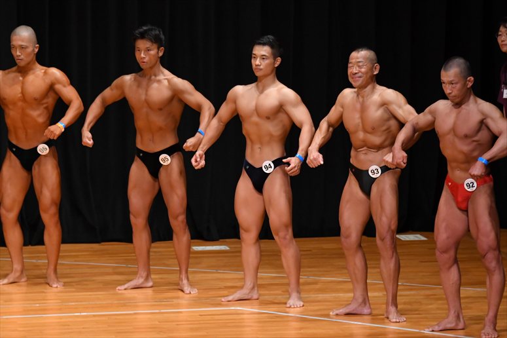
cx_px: 254
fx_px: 3801
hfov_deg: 7.6
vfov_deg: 5.1
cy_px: 169
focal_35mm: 270
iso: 4000
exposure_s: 1/400
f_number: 5.6
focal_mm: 180
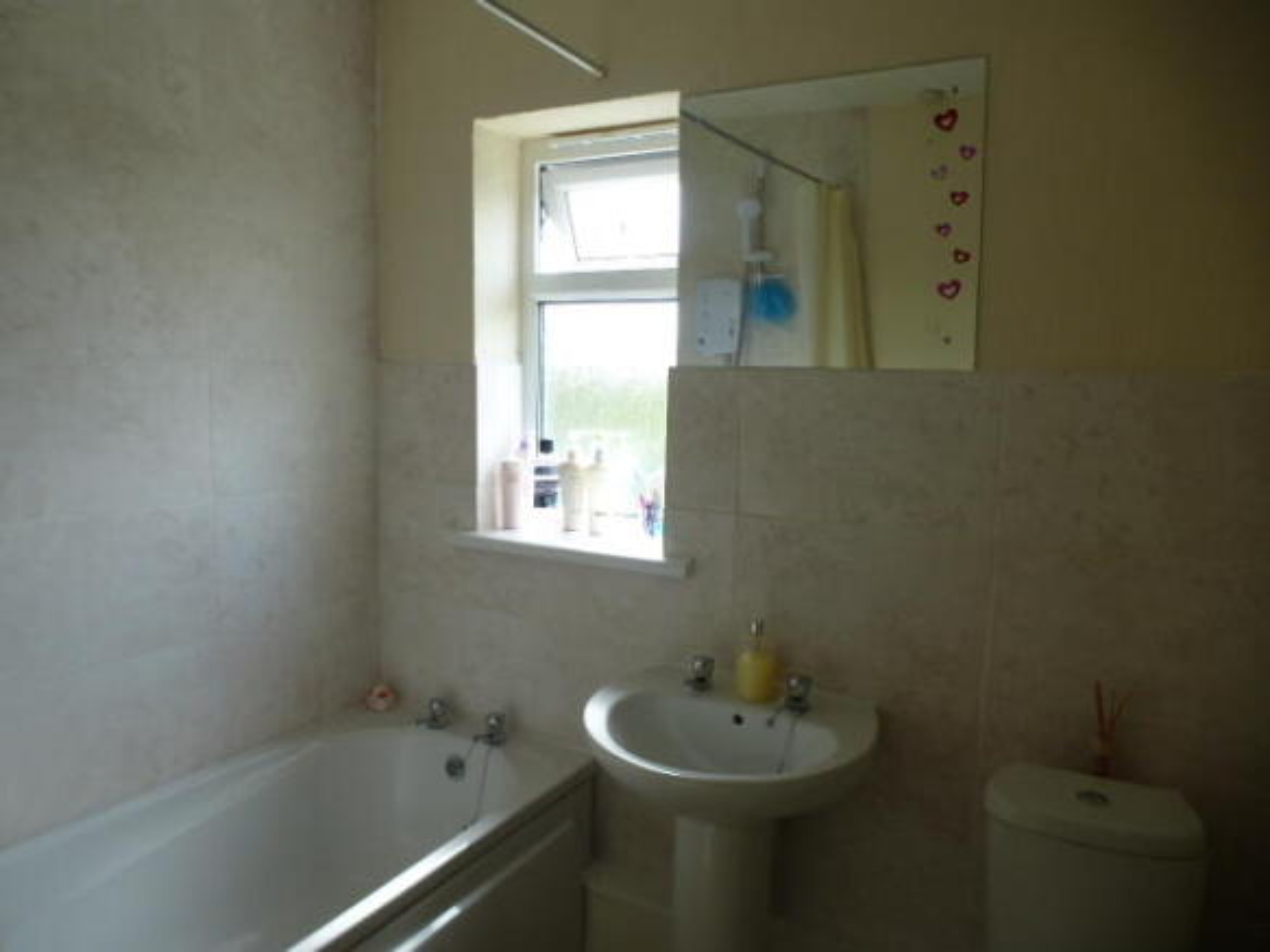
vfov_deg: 56.8
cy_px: 476
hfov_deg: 71.6
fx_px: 880
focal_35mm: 24
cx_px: 635
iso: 100
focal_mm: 4.3
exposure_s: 1/80
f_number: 3.3
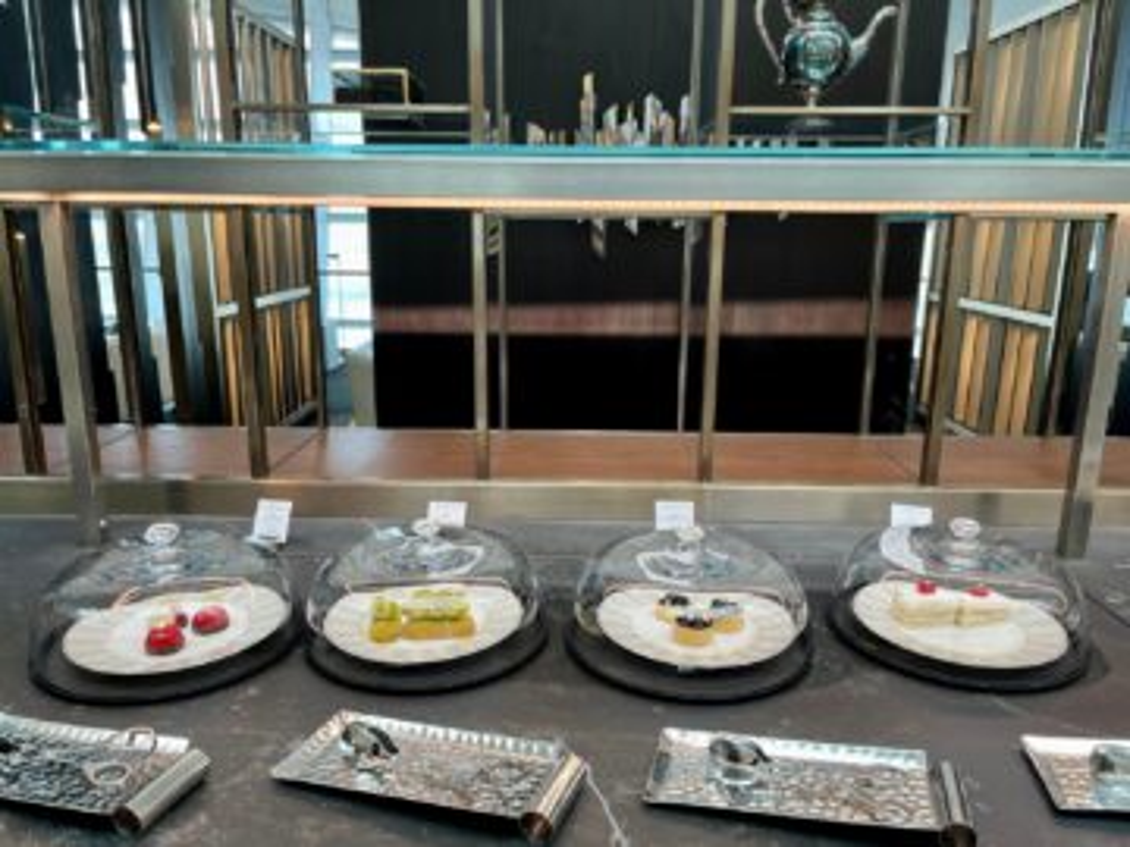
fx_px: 849
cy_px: 424
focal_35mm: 26
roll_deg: -0.8
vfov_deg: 53.1
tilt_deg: -14.6
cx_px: 565
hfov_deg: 67.3
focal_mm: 5.1
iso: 80
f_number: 1.6
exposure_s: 1/100
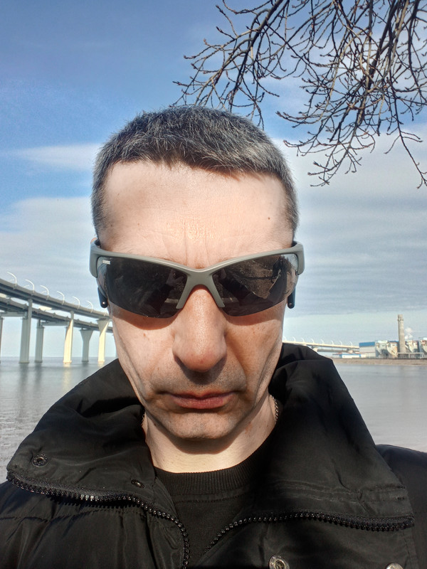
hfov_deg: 49.7
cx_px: 214
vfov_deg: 63.4
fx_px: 461
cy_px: 284
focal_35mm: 28
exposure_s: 1/627
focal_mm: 2.75
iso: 110
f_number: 2
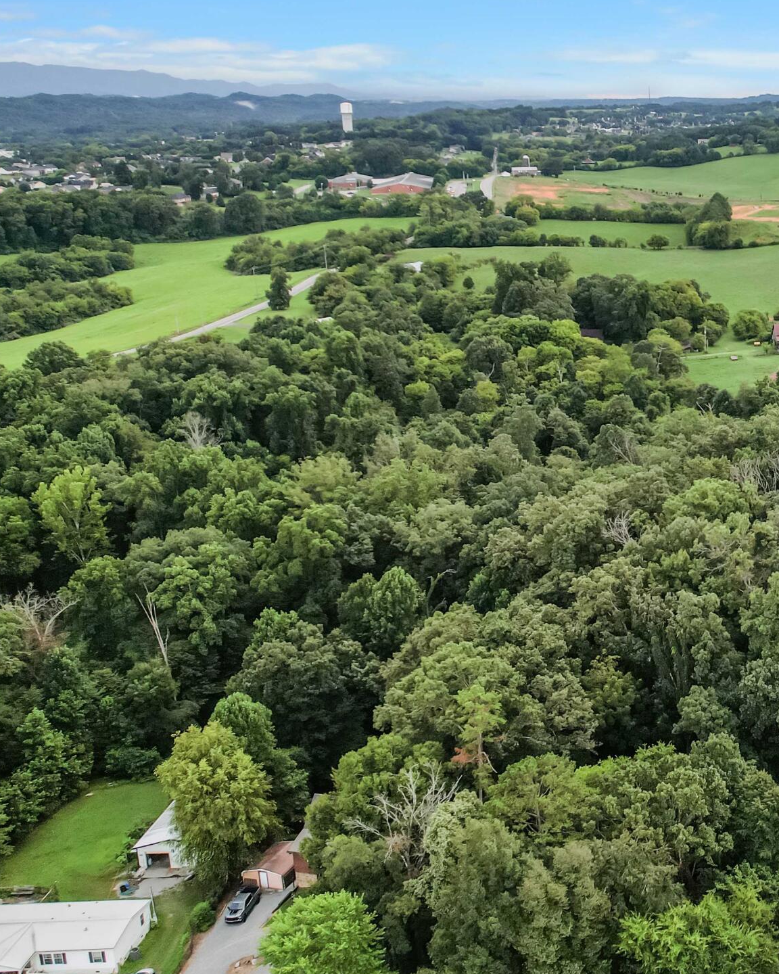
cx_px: 843
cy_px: 402
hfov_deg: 31.3
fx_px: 1239
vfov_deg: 42.7
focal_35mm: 43
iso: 100
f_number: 2.8
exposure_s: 1/40
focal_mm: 8.38
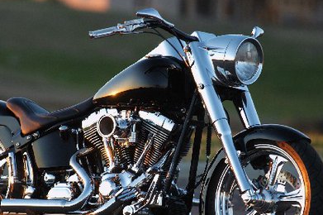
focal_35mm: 460
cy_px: 157
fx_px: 4124
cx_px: 115
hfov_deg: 4.5
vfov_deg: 3.0
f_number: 3.2
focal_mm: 200
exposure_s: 1/125
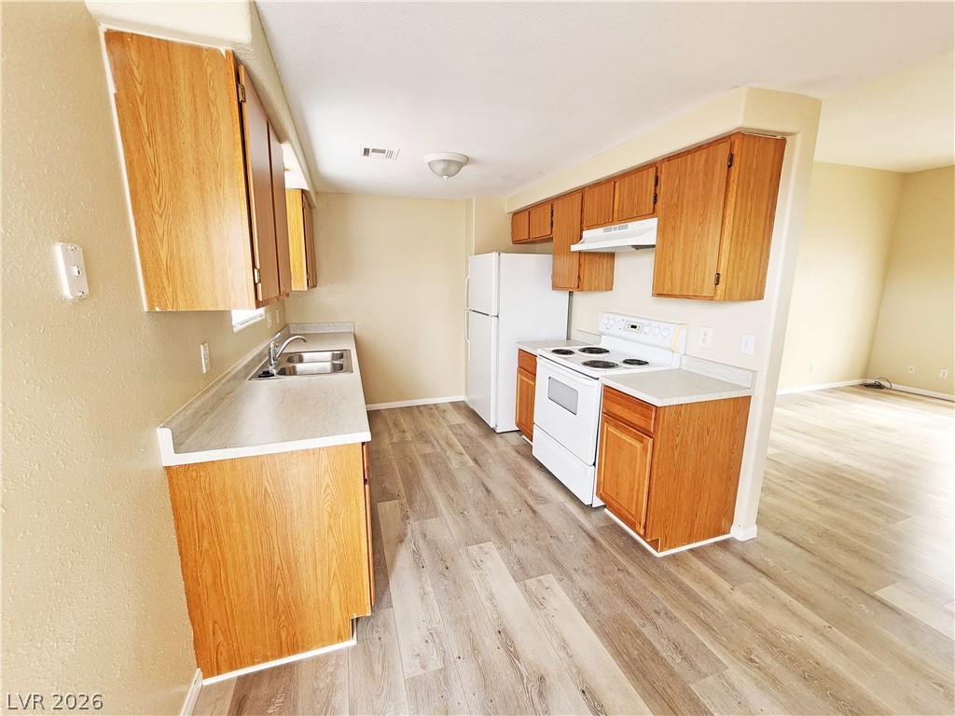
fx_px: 359
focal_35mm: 13
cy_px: 358
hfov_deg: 106.2
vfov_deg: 89.9
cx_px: 478
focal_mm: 2.2
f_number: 2.2
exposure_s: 1/60
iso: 320
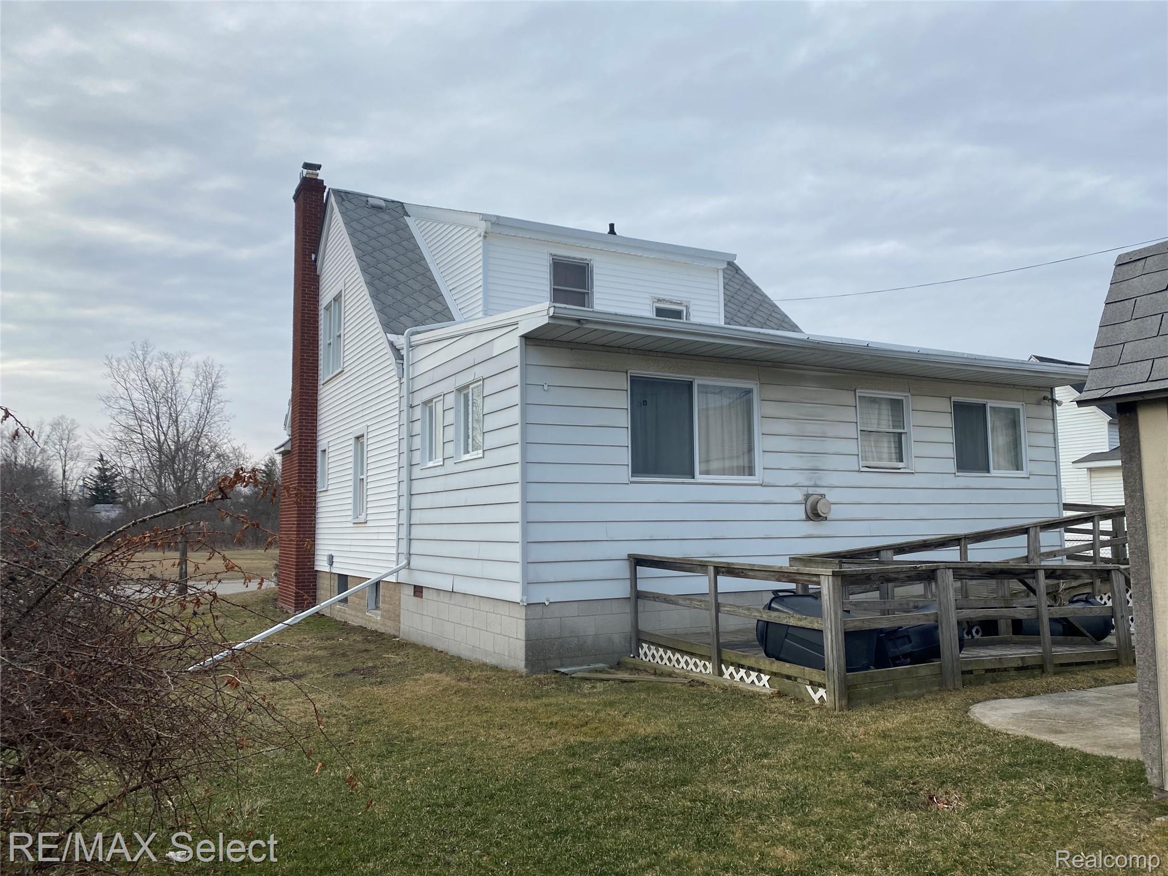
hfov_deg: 67.3
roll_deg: +0.1
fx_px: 877
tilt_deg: +4.3
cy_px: 438
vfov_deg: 53.1
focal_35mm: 26
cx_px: 584
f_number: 1.8
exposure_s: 1/1585
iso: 32
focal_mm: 4.25
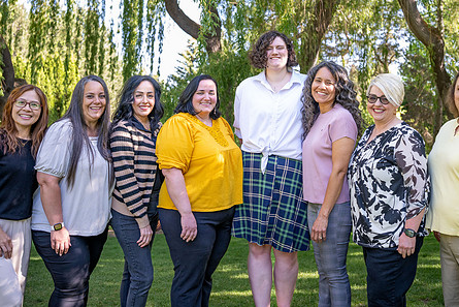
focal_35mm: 42
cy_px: 102
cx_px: 267
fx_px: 536
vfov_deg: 31.7
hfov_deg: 46.2
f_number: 2.8
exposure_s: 1/250
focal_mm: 29
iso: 320
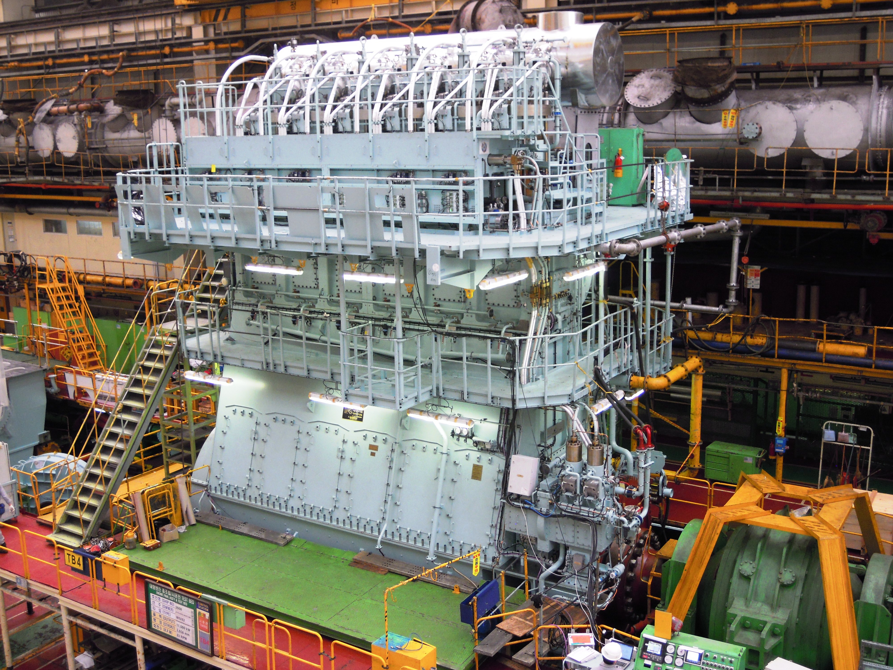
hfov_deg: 51.4
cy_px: 335
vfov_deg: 39.7
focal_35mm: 36
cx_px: 446
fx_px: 929
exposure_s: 1/40
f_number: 3
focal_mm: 6.4
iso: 250
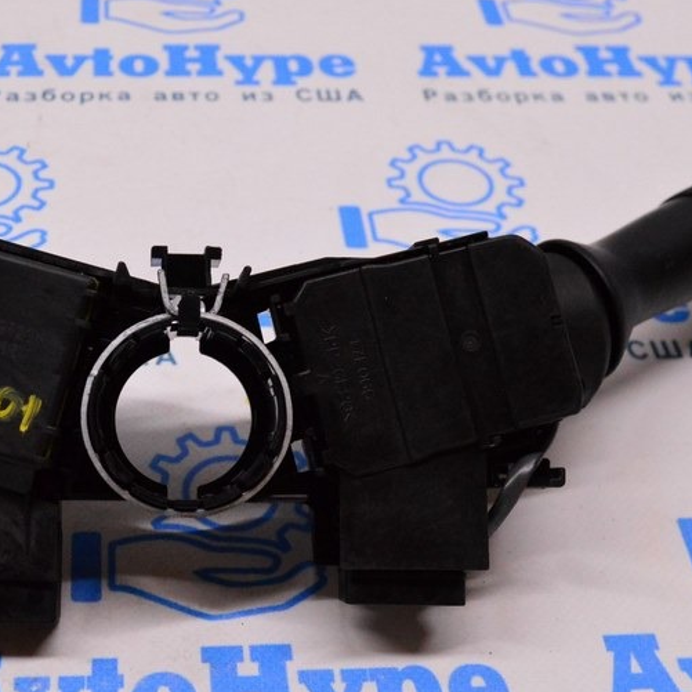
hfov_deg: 28.1
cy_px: 369
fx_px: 1354
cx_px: 152
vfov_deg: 28.7
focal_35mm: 60
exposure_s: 1/320
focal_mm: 23
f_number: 6.3
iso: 3200
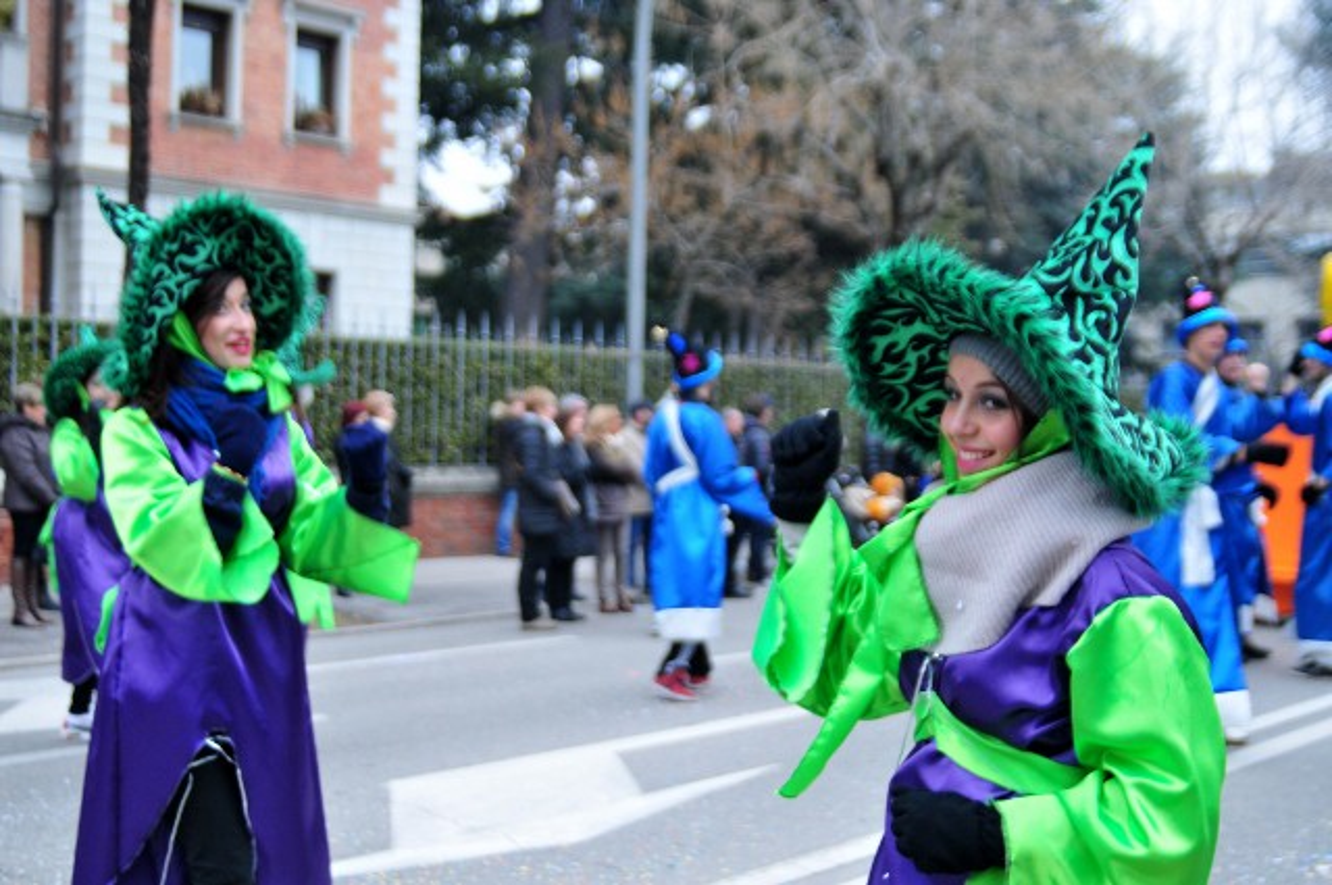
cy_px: 442
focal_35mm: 42
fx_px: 1552
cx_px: 666
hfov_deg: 46.5
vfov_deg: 31.8
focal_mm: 28
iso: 500
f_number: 2.8
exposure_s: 1/500
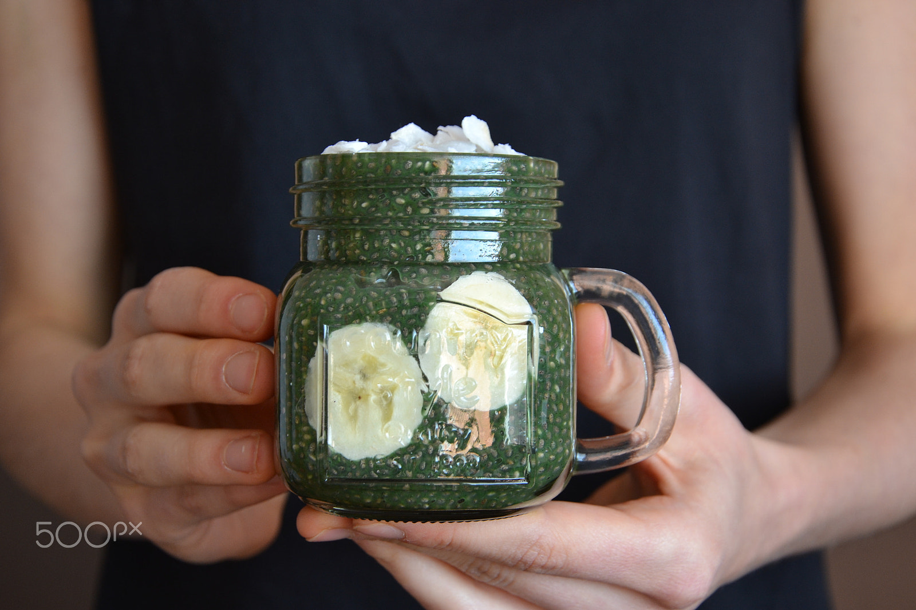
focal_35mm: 72
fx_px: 1832
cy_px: 305
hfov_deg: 28.1
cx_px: 458
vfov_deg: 18.9
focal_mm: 48
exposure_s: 1/40
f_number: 4.8
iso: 400
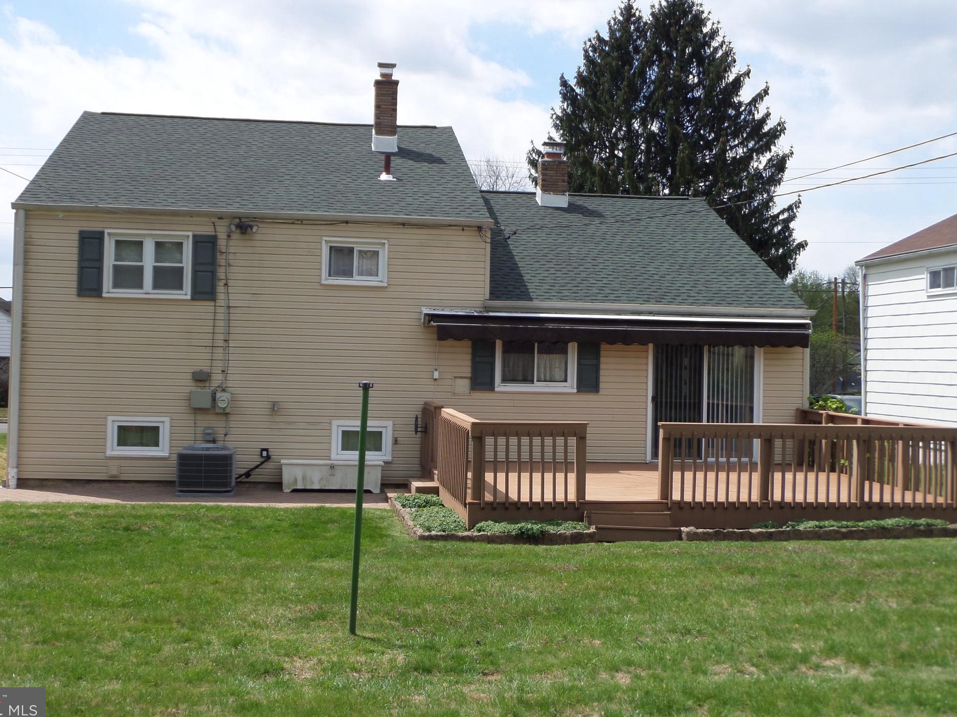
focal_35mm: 45
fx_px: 1244
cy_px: 336
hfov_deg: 42.1
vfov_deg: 32.2
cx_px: 443
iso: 100
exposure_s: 1/1000
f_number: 3.6
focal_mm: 6.8
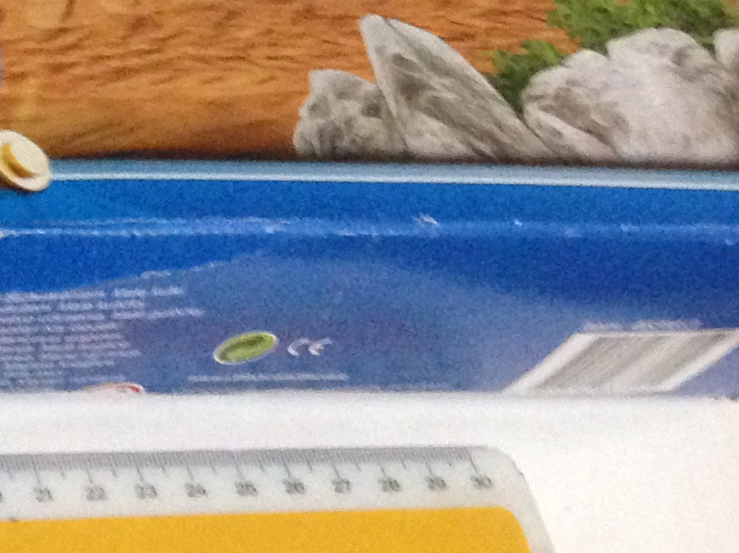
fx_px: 2774
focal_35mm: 130
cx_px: -127
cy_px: -247
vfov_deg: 11.0
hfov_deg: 14.7
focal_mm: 4.12
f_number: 2.4
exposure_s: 1/15
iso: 500
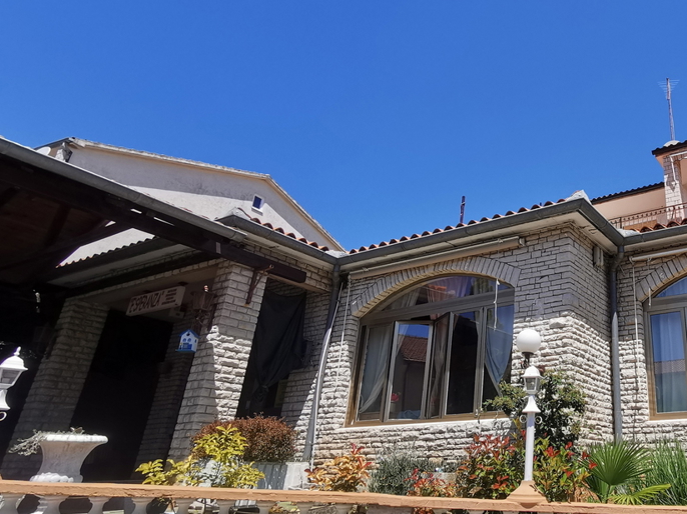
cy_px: 239
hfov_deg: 57.3
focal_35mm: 28
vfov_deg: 49.7
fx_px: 556
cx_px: 577
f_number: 2.2
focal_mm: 2.35
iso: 50
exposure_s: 1/1138
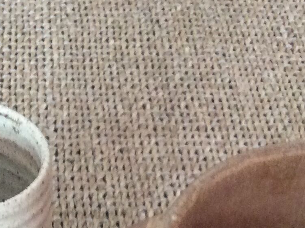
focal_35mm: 110
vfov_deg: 12.8
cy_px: 331
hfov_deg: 17.9
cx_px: 124
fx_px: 968
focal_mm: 3.3
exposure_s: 1/25
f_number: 2.4
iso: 200
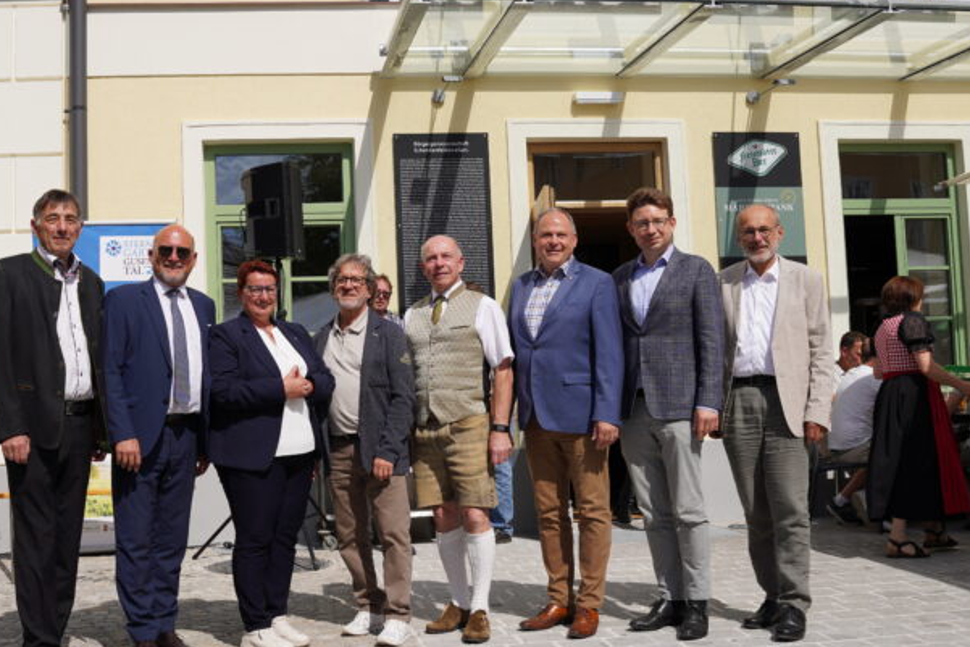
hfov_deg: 42.6
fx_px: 1240
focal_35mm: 46
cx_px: 418
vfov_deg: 29.3
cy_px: 324
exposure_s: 1/1000
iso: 100
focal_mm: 24
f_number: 5.6
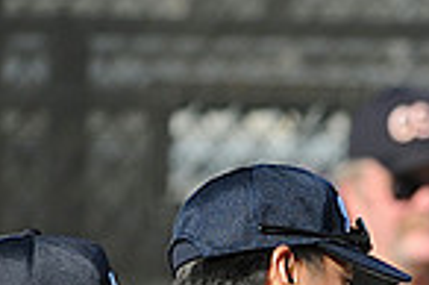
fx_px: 21223
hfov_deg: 1.2
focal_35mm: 1783
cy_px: 489
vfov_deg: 0.8
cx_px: 755
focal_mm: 300
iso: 200
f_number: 4
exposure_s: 1/1250
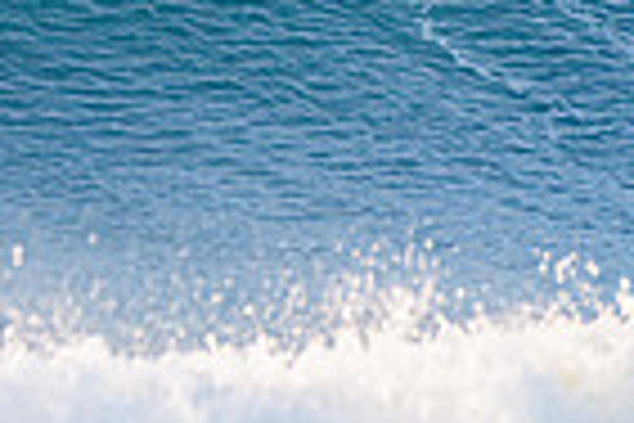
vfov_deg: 0.7
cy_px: -196
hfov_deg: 1.0
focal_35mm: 2063
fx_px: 36329
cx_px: -225
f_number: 5.6
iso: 560
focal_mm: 500
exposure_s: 1/1600
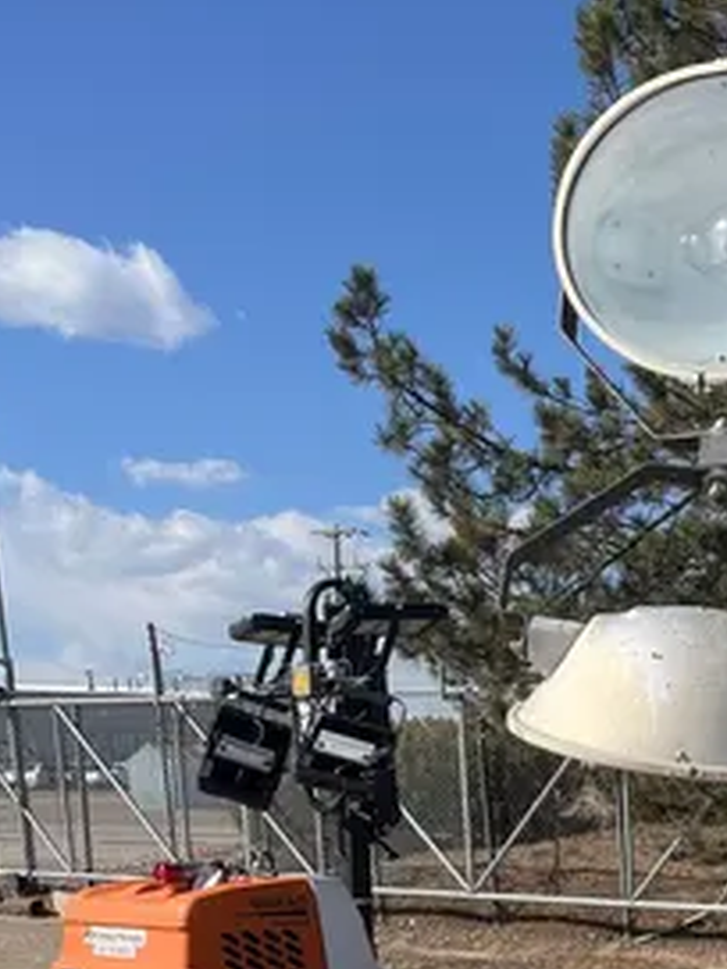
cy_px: 1099
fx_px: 1960
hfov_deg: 19.6
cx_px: 902
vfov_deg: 25.5
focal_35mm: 70
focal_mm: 5.1
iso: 50
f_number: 1.6
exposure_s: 1/3745
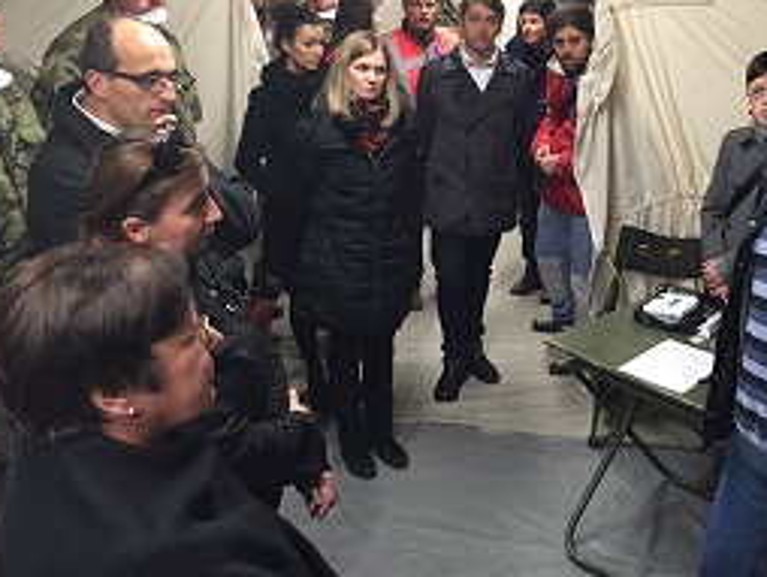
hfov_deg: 44.1
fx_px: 931
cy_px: 221
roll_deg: -1.2
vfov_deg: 34.2
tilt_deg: -16.0
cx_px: 513
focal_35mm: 42
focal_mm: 4.15
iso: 125
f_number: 2.2
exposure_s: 1/33
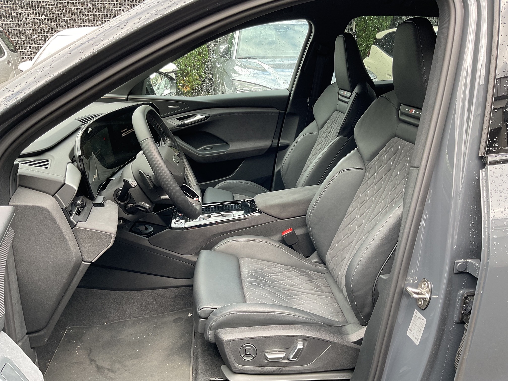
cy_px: 190
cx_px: 254
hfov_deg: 61.7
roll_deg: -0.7
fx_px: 426
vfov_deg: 48.2
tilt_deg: -20.6
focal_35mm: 29
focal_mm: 3
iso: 40
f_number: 1.8
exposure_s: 1/100
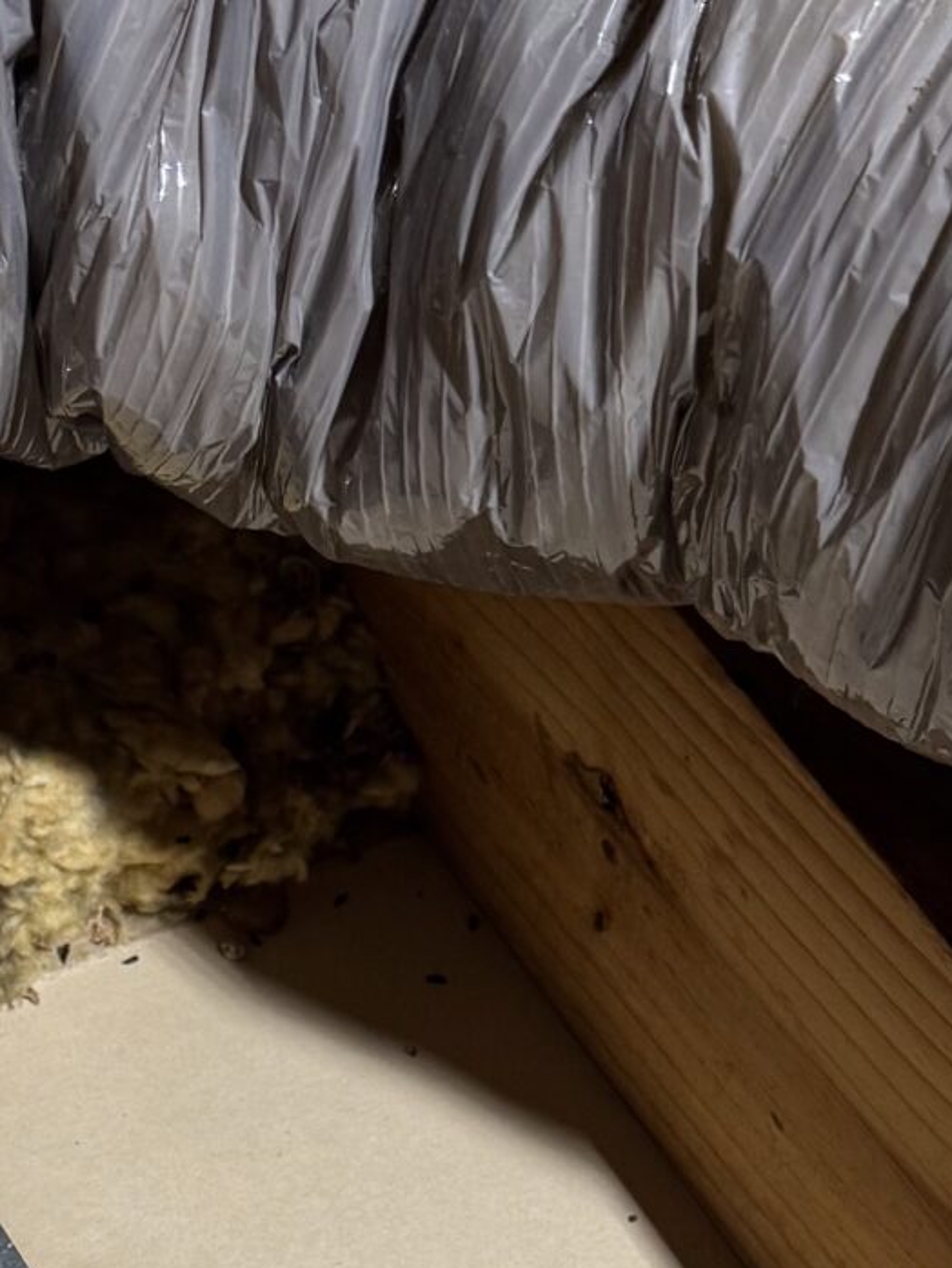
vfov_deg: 21.2
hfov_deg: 16.7
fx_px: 3225
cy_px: 1366
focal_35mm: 88
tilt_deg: -55.8
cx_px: 218
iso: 200
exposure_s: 1/71
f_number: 1.78
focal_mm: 6.76
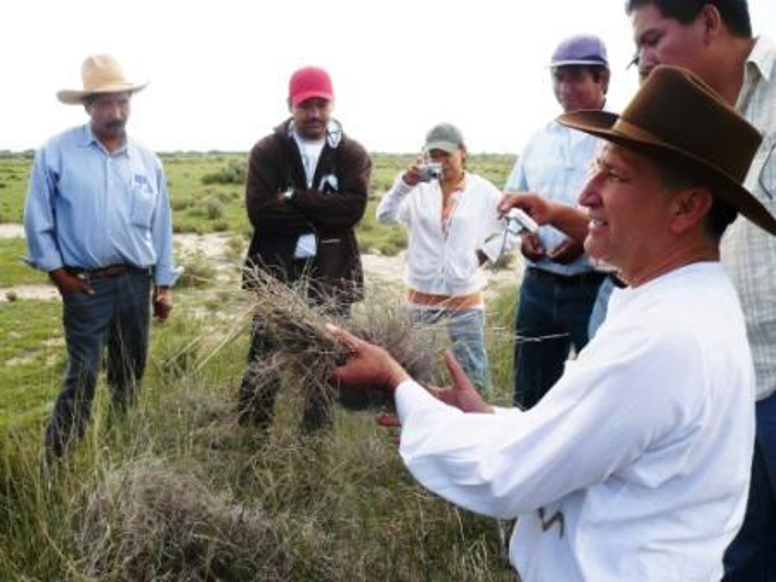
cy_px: 291
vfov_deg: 40.7
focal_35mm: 35
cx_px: 388
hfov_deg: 52.6
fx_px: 785
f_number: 2.8
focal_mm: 5.8
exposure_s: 1/640
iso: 100
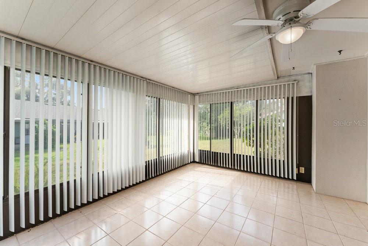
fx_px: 143
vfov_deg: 81.2
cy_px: 123
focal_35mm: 14
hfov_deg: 104.2
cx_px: 184
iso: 100
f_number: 8
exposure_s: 1/50
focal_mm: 14
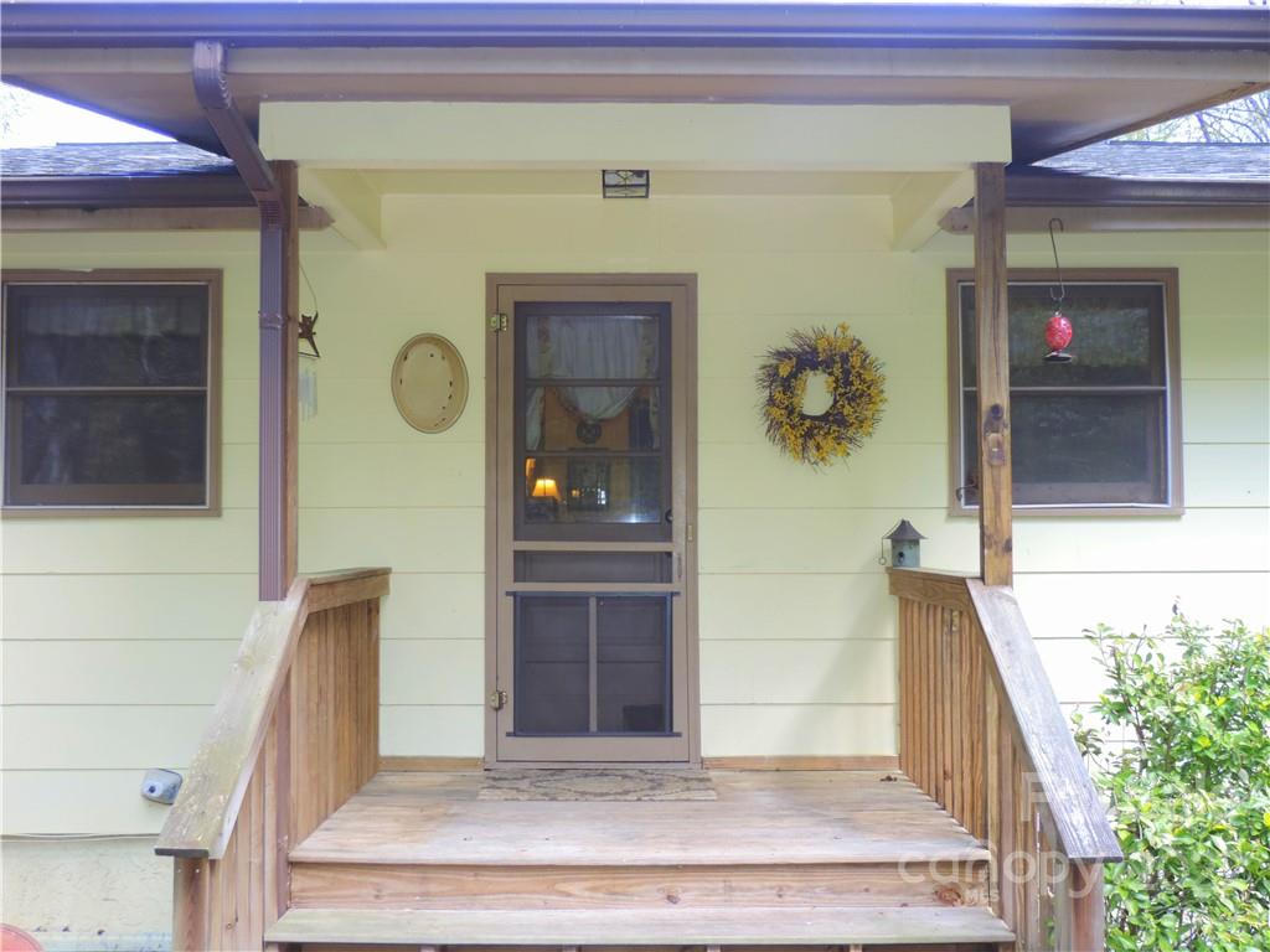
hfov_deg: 52.6
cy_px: 476
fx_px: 1284
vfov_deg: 40.7
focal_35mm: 35
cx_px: 635
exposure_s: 1/50
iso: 125
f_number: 3.3
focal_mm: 6.2
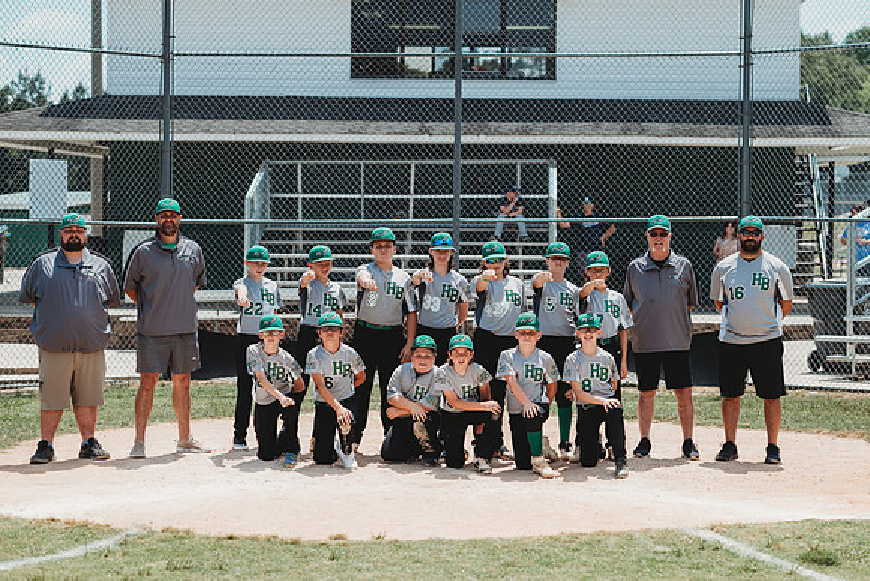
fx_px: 2099
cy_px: 290
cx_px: 440
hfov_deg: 23.4
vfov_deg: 15.7
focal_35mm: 87
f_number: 2.8
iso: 100
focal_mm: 85
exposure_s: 1/3200
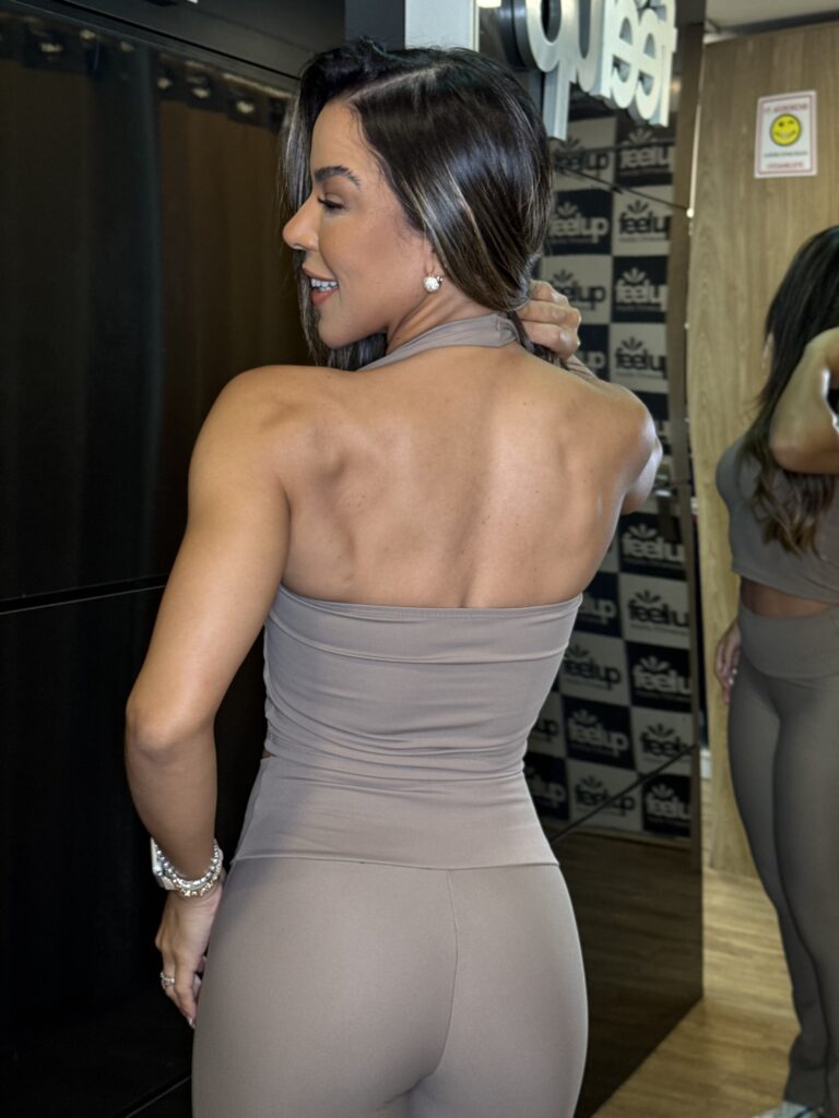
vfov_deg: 39.7
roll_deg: +0.0
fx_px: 1551
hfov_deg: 30.3
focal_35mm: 48
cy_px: 559
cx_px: 420
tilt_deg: -7.2
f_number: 1.78
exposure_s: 1/60
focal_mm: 6.76
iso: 100
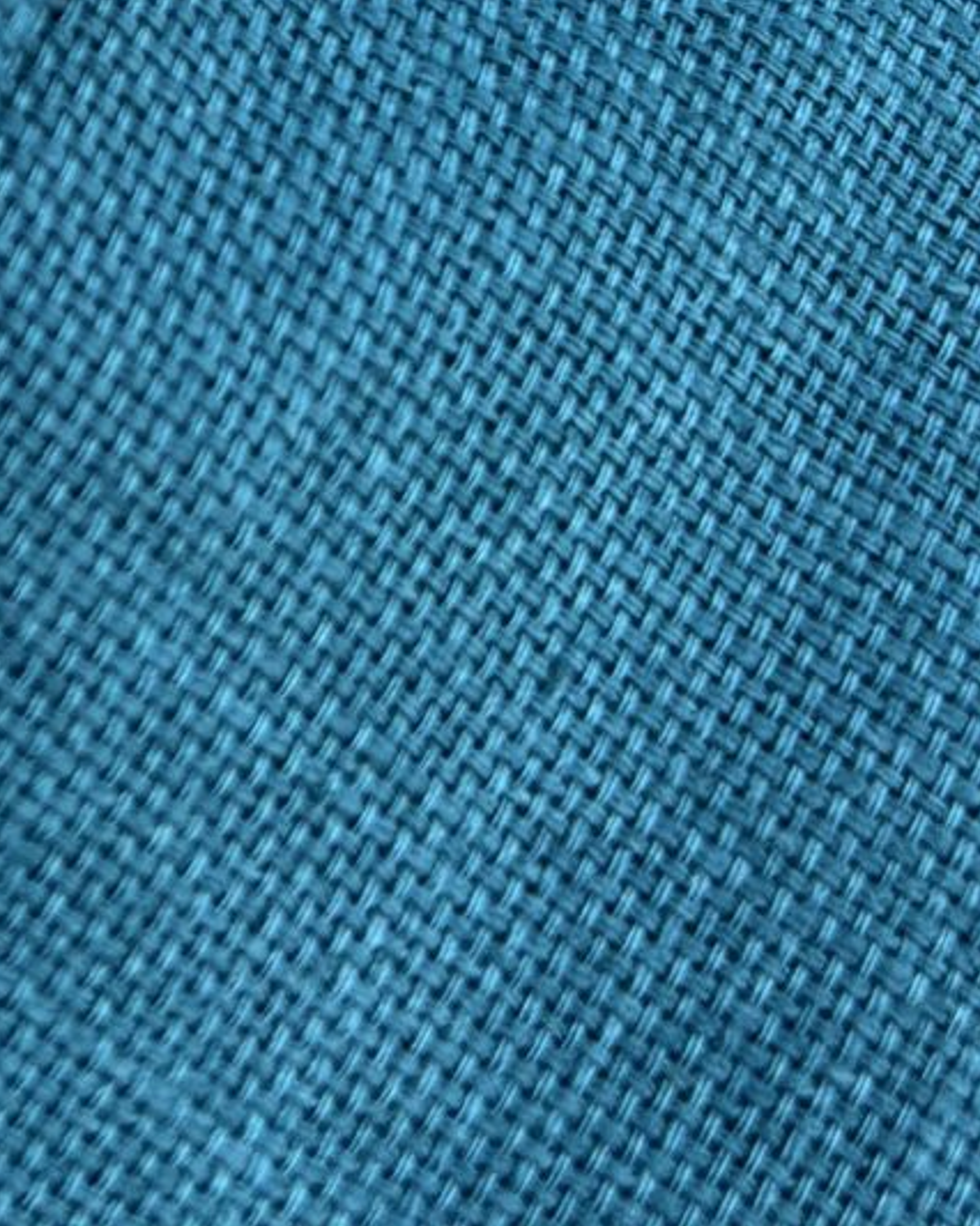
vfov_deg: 14.7
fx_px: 4426
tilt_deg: -61.6
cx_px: -306
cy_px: -612
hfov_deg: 12.2
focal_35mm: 122
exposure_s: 1/329
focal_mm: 5.96
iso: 50
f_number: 1.6
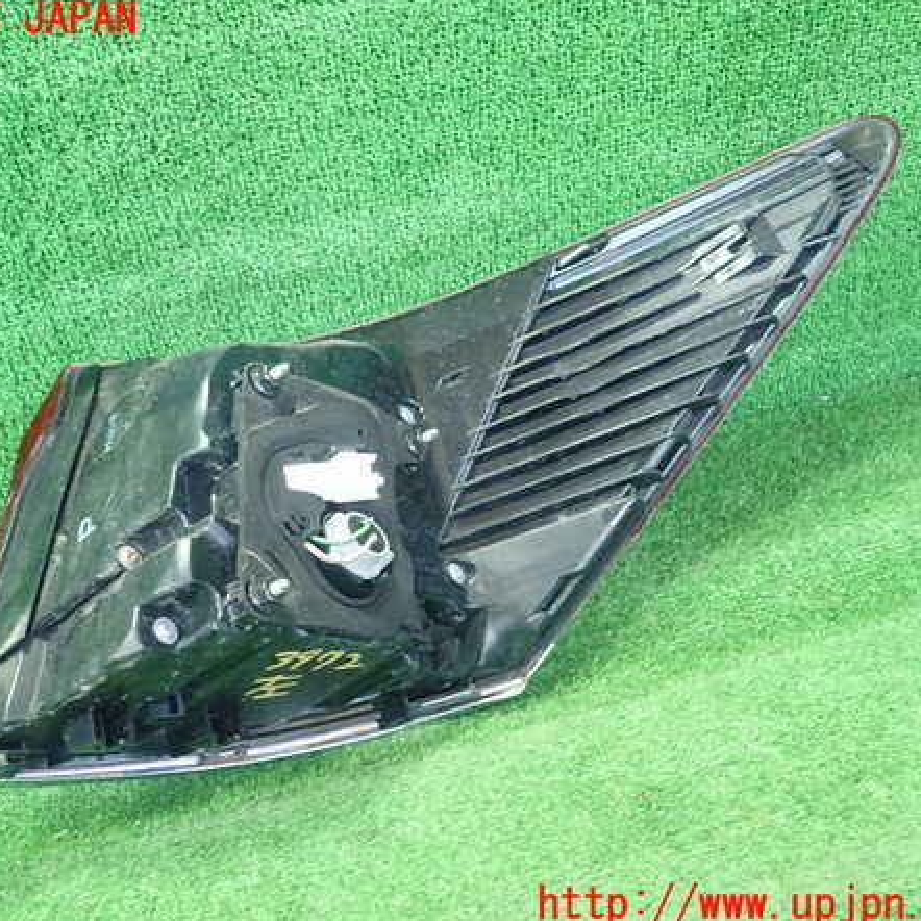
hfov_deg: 45.9
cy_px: 463
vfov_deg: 46.0
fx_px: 1084
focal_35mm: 36
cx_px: 383
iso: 800
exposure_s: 1/125
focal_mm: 5.5
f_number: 2.3
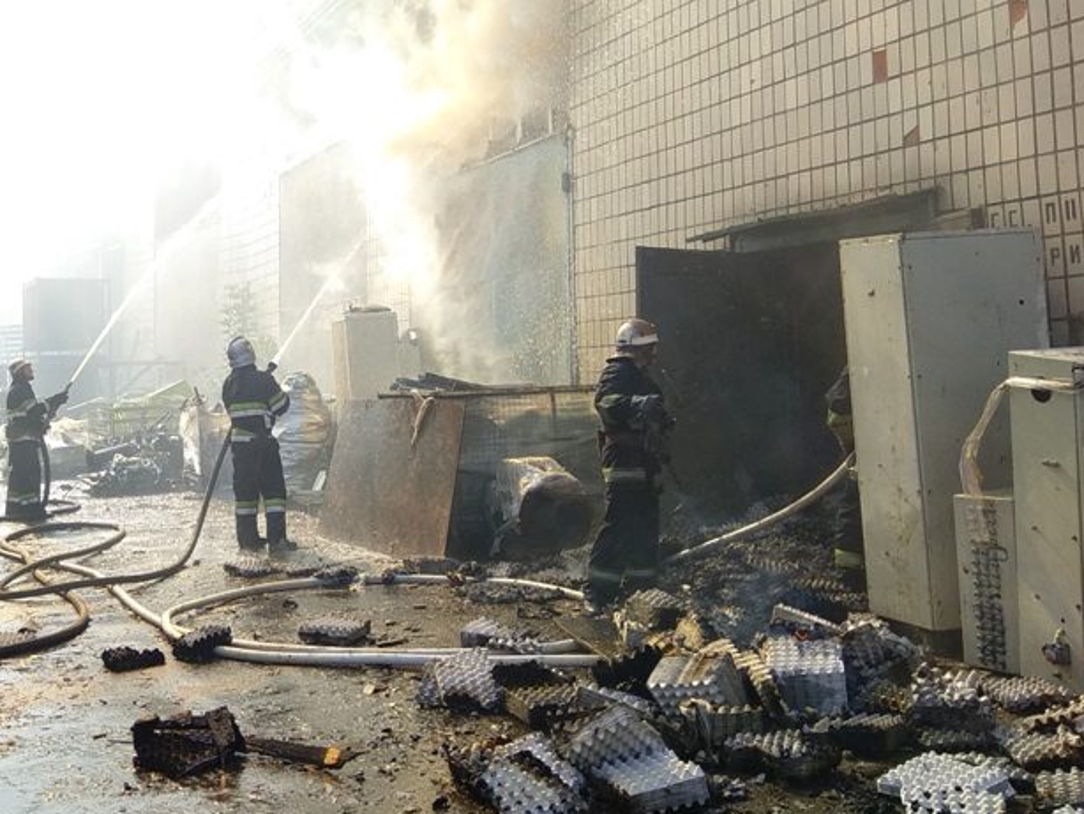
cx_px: 224
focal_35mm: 35
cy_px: 252
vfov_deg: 40.1
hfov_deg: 49.7
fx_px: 1096
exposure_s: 1/510
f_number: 2
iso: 100
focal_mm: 3.57
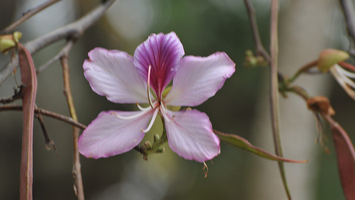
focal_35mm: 331
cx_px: 177
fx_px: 3117
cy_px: 117
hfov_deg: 6.5
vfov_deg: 3.7
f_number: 7.1
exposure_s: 1/200
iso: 200
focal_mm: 210
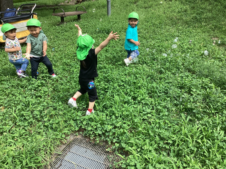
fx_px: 202
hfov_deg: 58.4
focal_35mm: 31
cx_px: 113
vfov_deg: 45.4
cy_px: 84
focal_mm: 3.3
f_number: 2.4
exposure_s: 1/424
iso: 25
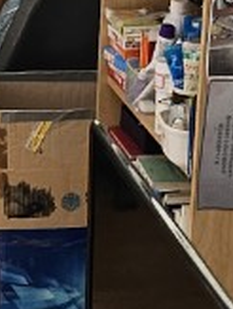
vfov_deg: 10.4
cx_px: -271
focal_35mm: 188
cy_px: 15
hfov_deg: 7.5
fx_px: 1681
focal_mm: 5
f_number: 1.8
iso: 80
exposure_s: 1/182
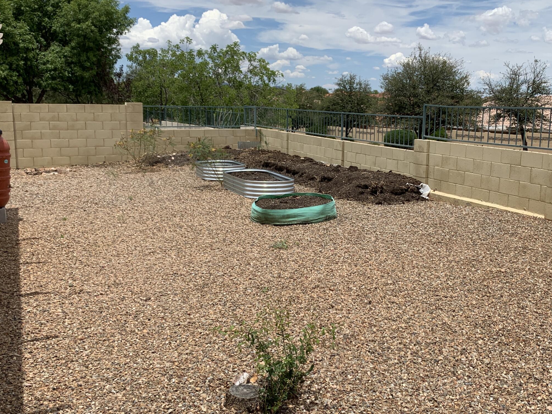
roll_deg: +0.5
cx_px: 342
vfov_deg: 36.8
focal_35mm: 39
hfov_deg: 47.5
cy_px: 211
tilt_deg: -8.5
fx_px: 622
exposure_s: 1/3650
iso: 25
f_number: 1.8
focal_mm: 4.25
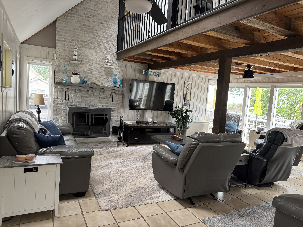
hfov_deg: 71.6
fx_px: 210
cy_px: 114
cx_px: 152
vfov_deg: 56.8
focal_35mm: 24
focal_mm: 6.76
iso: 160
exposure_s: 1/121
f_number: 1.78
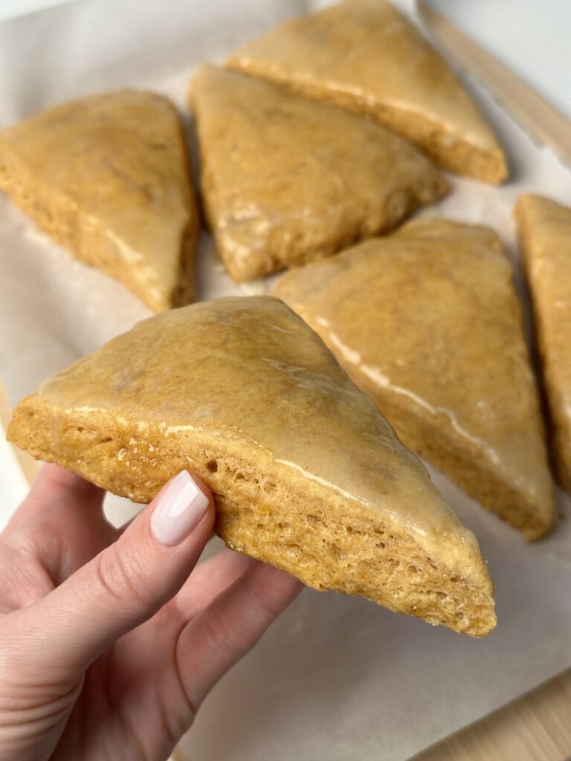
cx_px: 286
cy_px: 380
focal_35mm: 48
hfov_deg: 30.3
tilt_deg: -52.5
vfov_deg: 39.7
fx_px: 1056
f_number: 1.78
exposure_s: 1/355
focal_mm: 6.86
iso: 64
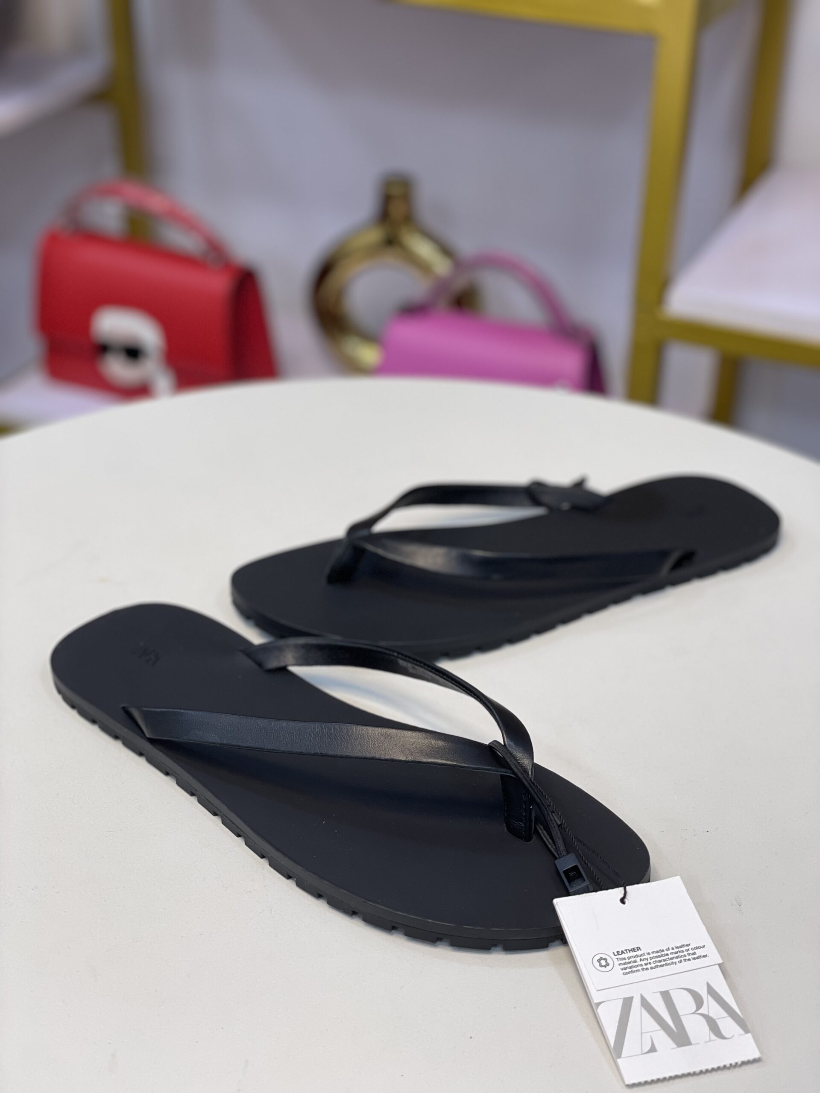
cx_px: 410
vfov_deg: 36.8
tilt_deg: -30.2
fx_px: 1642
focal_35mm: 52
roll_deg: -0.7
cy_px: 546
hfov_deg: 28.0
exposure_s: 1/100
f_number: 2
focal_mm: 6
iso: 40
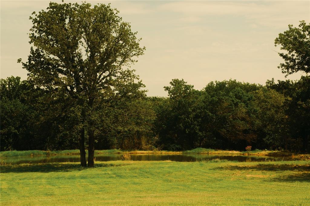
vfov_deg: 16.3
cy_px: 103
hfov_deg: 24.2
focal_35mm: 84
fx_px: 723
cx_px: 155
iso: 1000
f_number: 5.6
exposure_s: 1/1000
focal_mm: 56
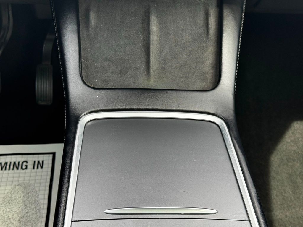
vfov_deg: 30.3
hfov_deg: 39.7
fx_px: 420
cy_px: 114
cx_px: 152
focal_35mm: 48
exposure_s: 1/194
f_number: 1.78
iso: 64
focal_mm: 6.76
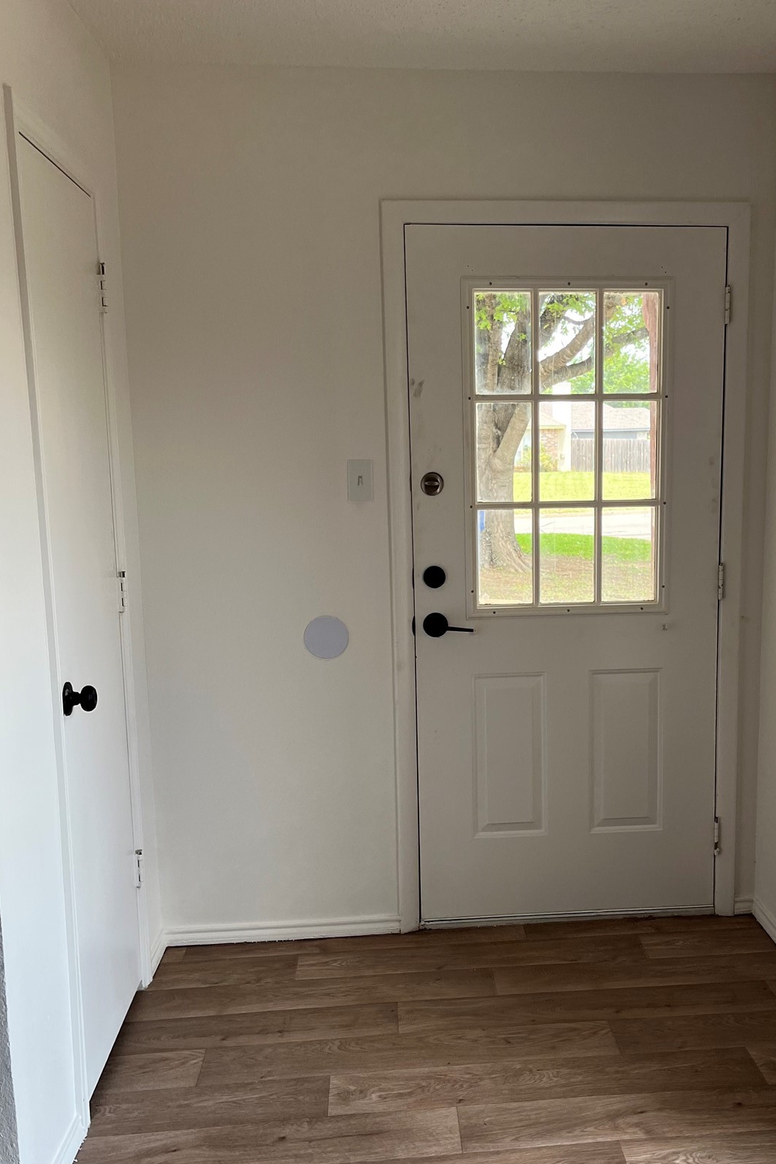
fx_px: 1131
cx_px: 515
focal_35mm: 35
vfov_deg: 54.4
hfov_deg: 37.5
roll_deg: +0.8
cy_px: 635
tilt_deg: -6.3
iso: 50
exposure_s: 1/164
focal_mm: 5.1
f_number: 1.6
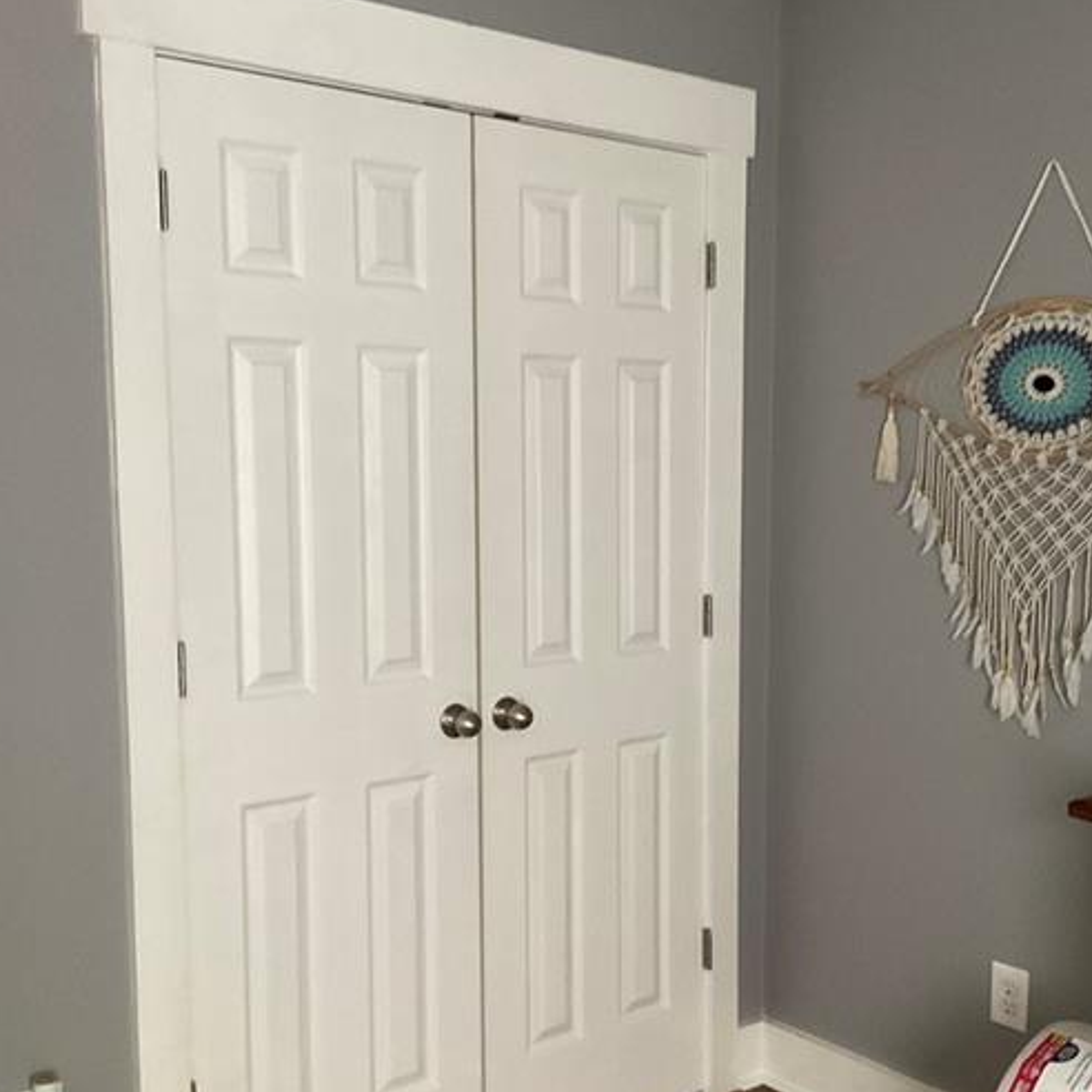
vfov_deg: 41.8
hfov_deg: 41.9
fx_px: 1428
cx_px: 533
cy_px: 615
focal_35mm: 40
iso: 250
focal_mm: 3
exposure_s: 1/40
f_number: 1.8
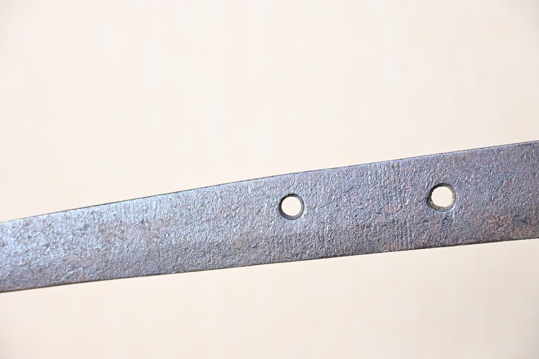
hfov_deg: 21.9
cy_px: 180
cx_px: 270
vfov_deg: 14.7
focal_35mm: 93
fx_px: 1392
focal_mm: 62
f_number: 5
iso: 100
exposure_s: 1/2
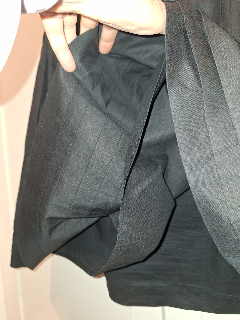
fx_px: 213
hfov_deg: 58.9
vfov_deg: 73.9
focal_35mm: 23
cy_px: 160
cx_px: 120
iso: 100
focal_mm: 5.54
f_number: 1.8
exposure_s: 1/40
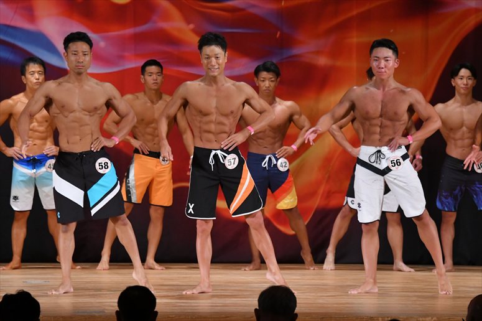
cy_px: 160
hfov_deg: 9.2
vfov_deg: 6.1
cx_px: 241
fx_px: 3011
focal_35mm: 225
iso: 3200
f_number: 5.6
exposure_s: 1/400
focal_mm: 150
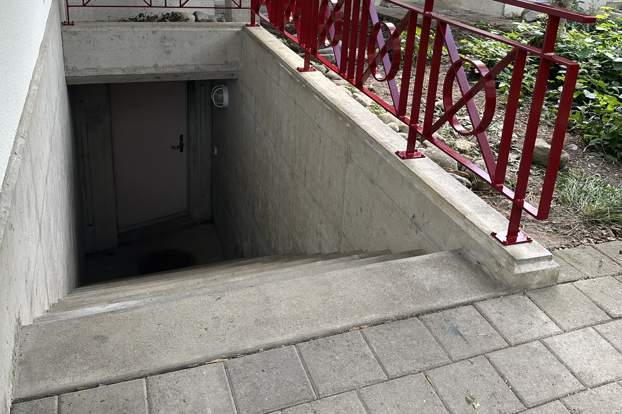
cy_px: 115
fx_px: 587
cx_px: 345
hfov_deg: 55.7
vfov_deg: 38.1
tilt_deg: -17.9
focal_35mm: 34
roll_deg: -6.7
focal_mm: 6.86
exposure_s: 1/341
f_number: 1.78
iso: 80
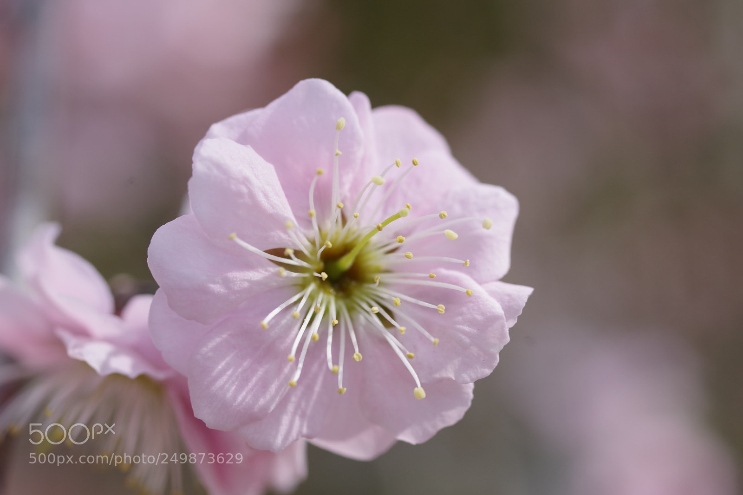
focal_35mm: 75
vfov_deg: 18.2
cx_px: 372
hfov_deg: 27.0
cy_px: 248
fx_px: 1547
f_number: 5.6
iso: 200
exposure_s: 1/250
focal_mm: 50
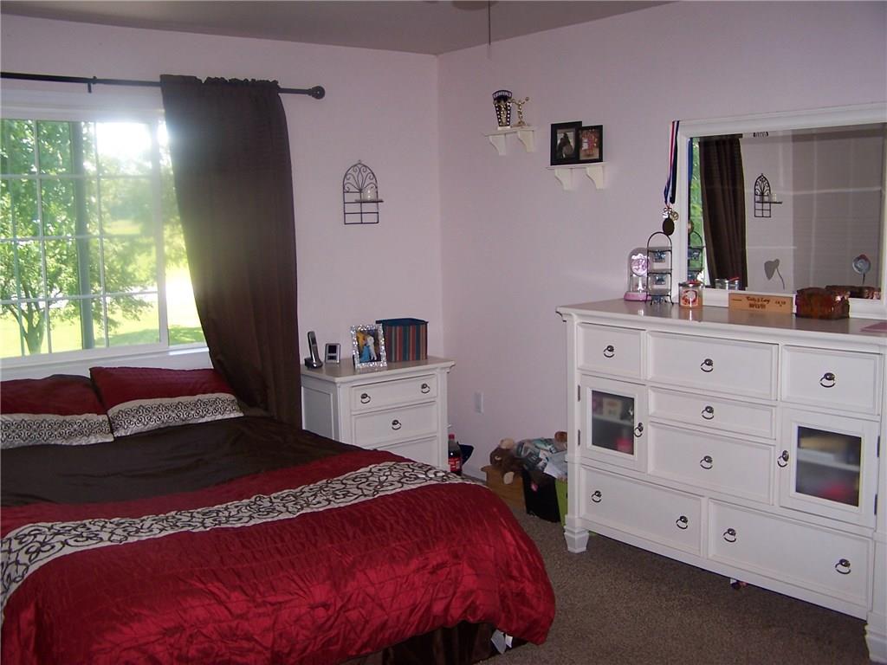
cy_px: 332
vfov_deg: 37.7
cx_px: 444
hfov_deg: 49.0
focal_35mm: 38
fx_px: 974
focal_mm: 6.3
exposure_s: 1/60
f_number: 2.8
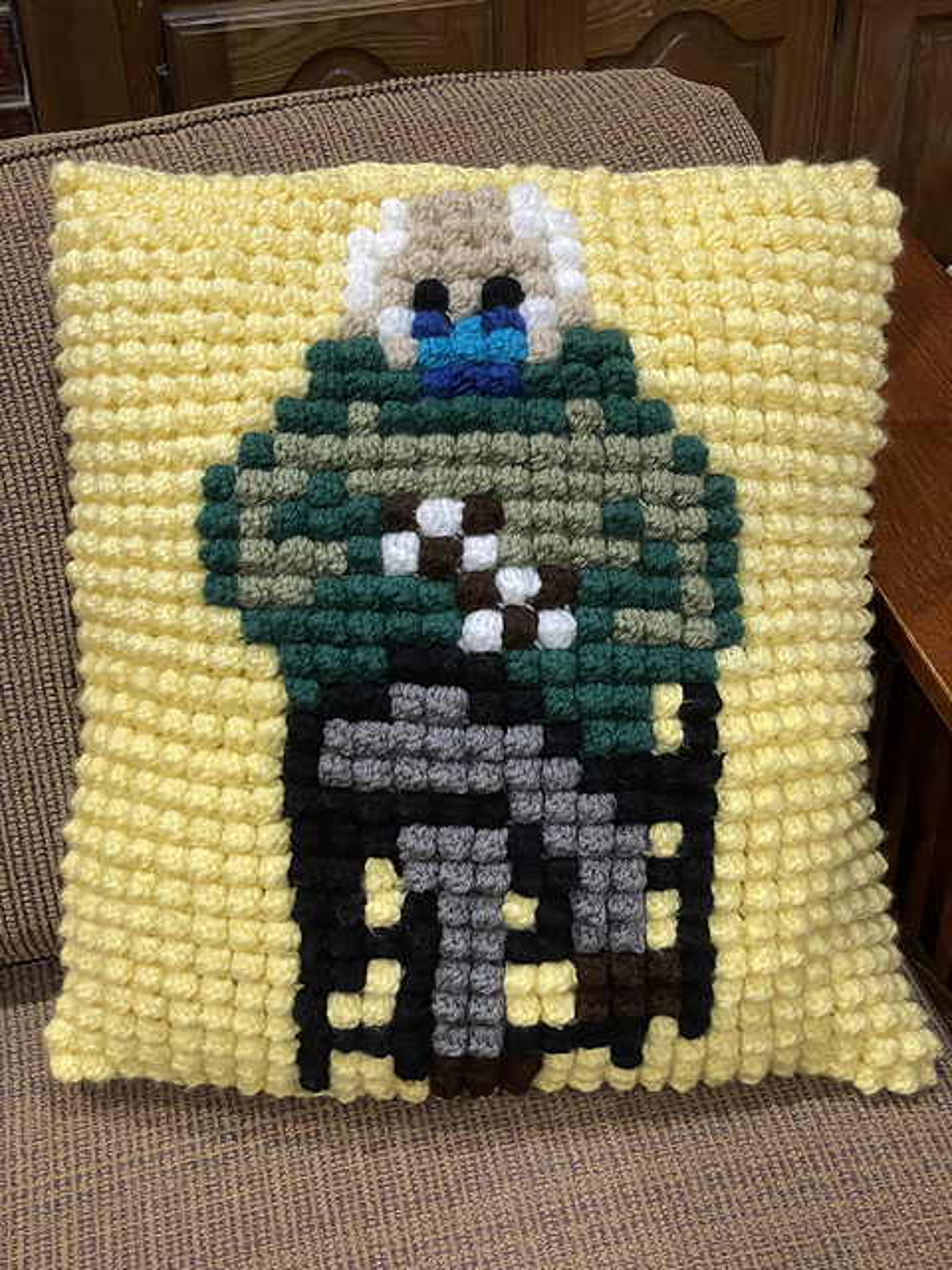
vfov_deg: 36.8
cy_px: 635
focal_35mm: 52
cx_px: 476
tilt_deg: -38.8
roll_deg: +1.5
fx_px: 1907
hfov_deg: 28.0
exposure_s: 1/60
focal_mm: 6
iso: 800
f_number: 2
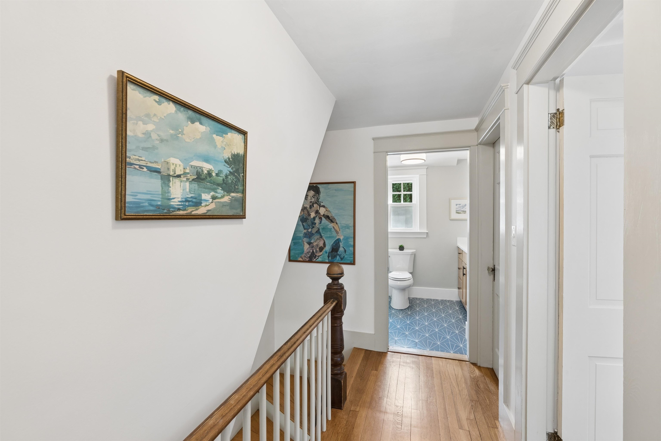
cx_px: 330
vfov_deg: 73.8
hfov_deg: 96.7
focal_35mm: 16
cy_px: 220
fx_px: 294
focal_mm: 16
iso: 320
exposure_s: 1/20
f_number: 7.1
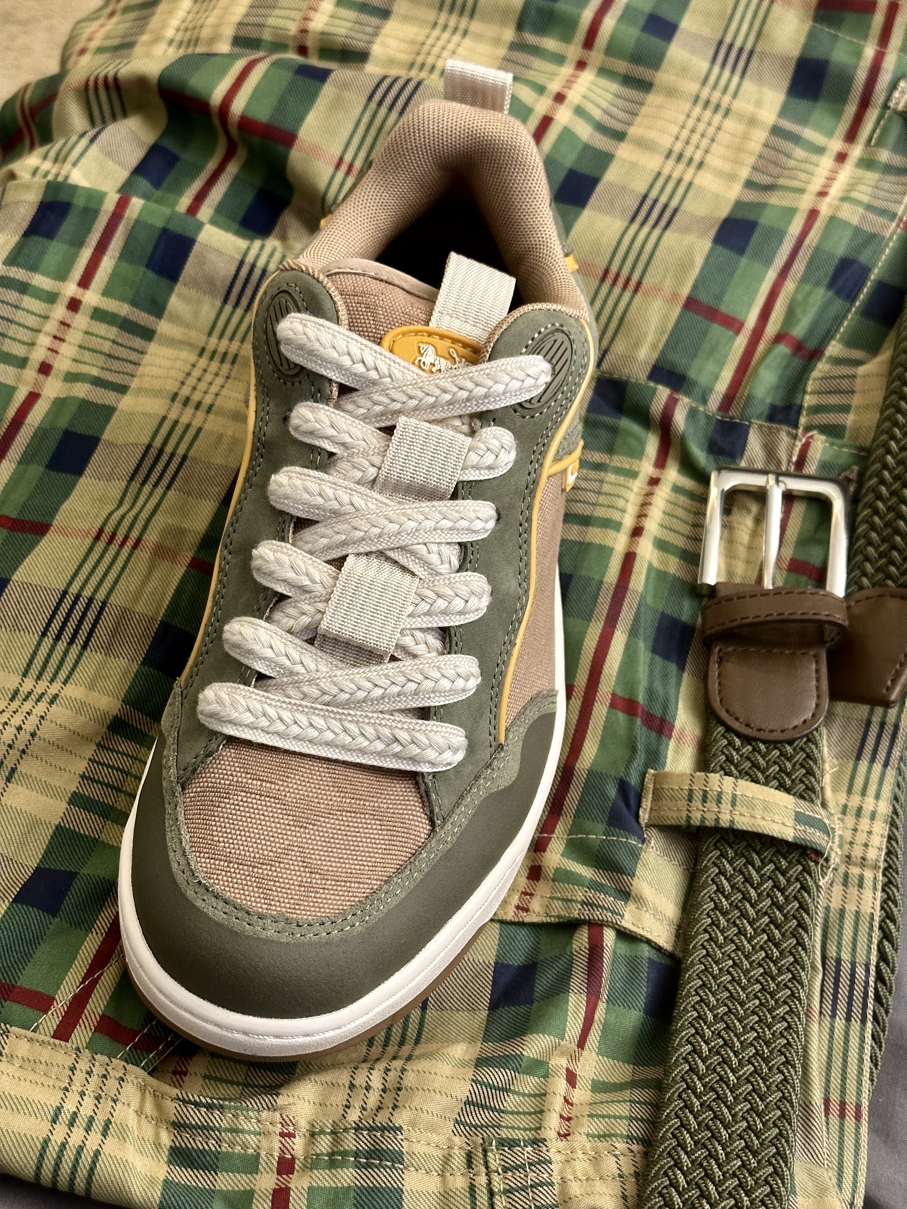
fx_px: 1677
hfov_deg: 30.3
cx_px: 454
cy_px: 604
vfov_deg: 39.7
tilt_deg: -53.6
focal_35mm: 48
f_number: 1.78
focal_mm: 6.86
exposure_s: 1/40
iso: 320
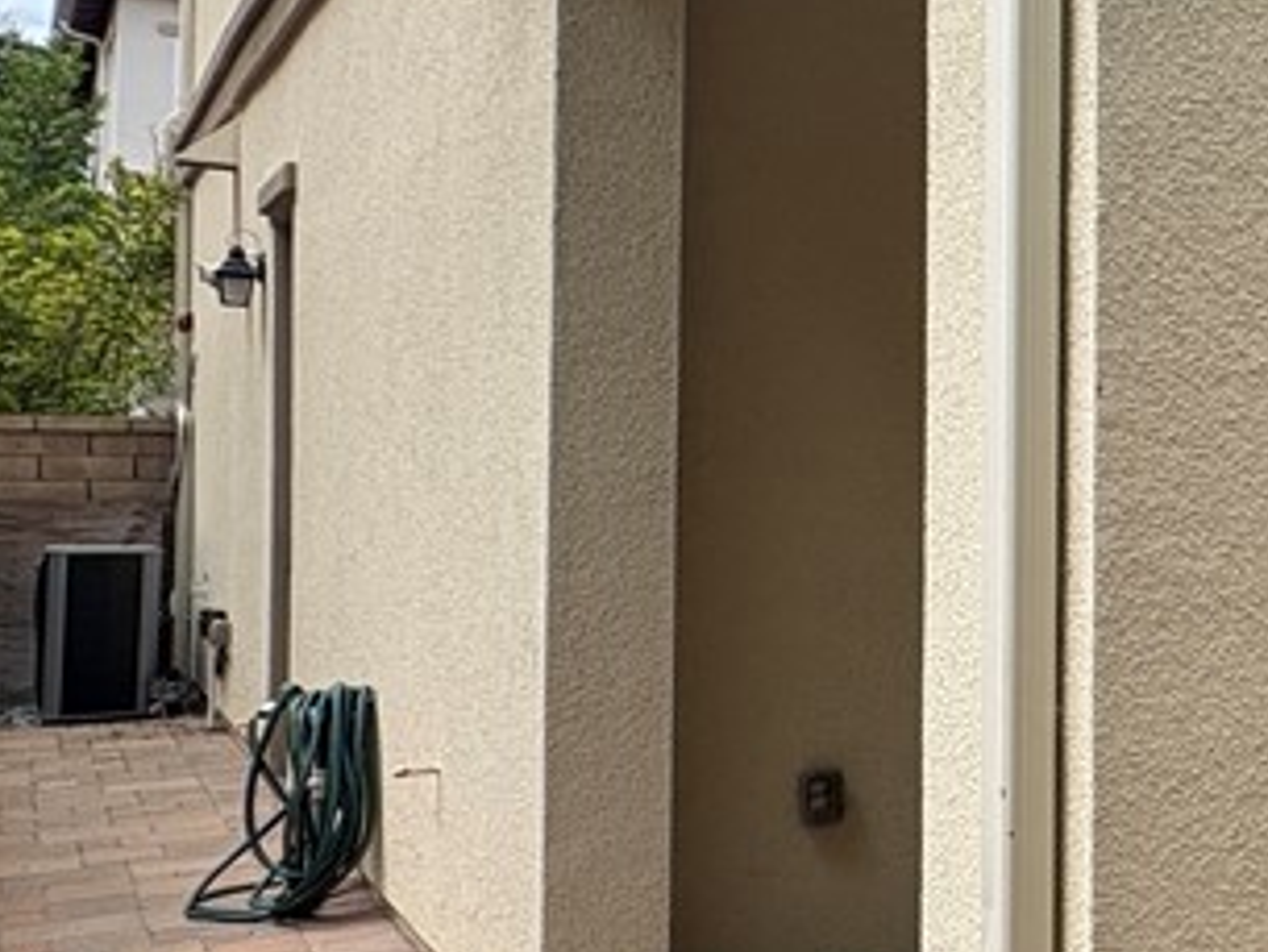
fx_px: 1722
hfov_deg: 28.0
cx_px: 1879
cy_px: 478
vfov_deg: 30.9
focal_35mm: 47
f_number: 2.2
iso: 40
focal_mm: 2.22
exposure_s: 1/418
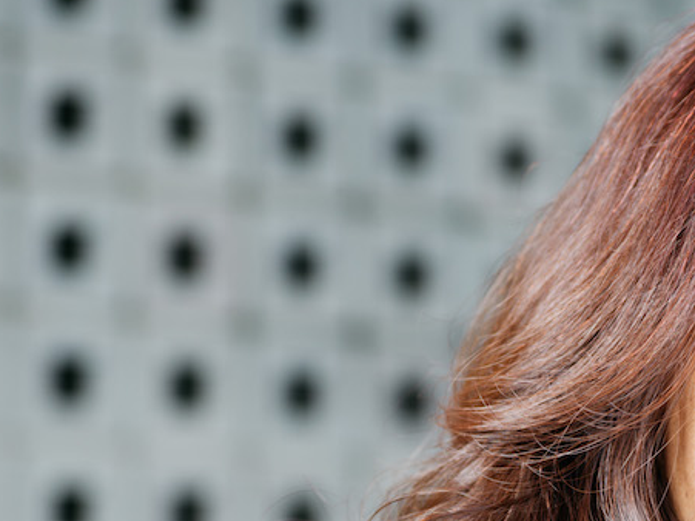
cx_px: 509
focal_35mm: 189
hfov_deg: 10.4
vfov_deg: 7.8
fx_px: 3794
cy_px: 522
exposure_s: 1/125
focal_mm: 90
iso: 200
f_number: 3.5
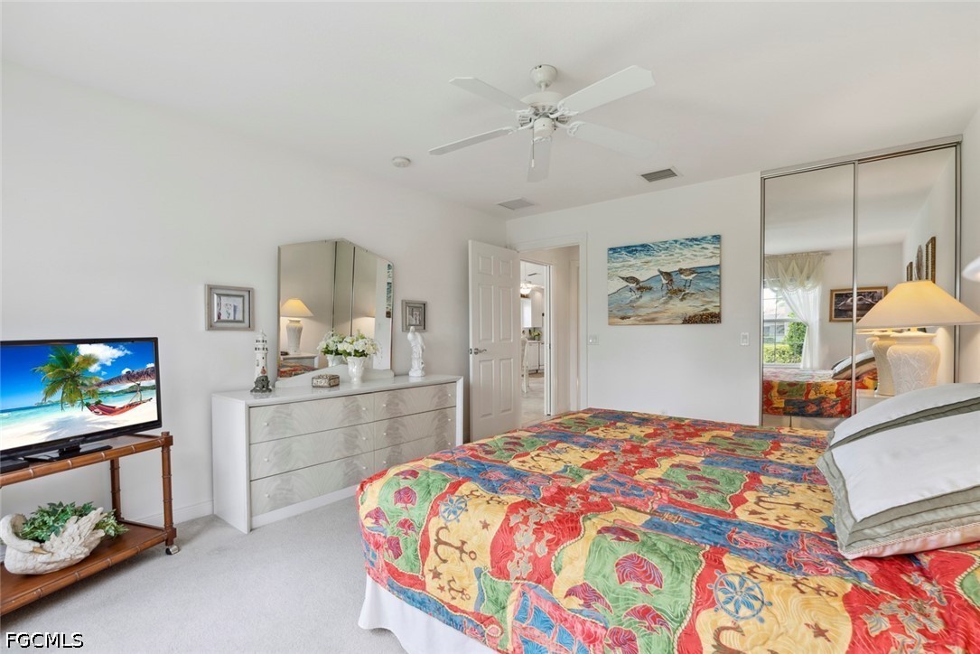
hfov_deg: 95.0
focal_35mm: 16
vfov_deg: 72.1
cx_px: 490
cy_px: 327
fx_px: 449
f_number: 9
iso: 100
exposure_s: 1/6
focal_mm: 16.5
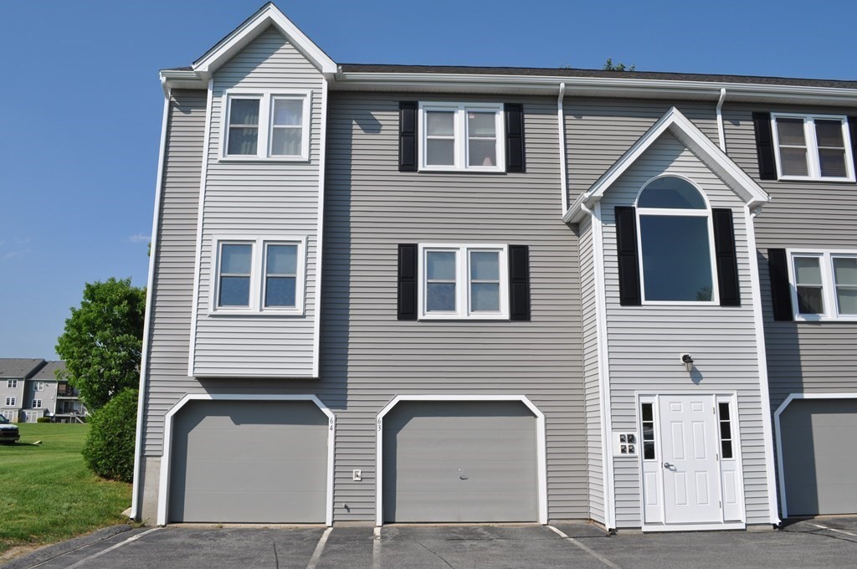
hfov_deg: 62.0
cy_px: 284
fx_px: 713
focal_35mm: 30
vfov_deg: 43.5
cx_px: 428
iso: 200
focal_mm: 20
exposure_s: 1/500
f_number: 11
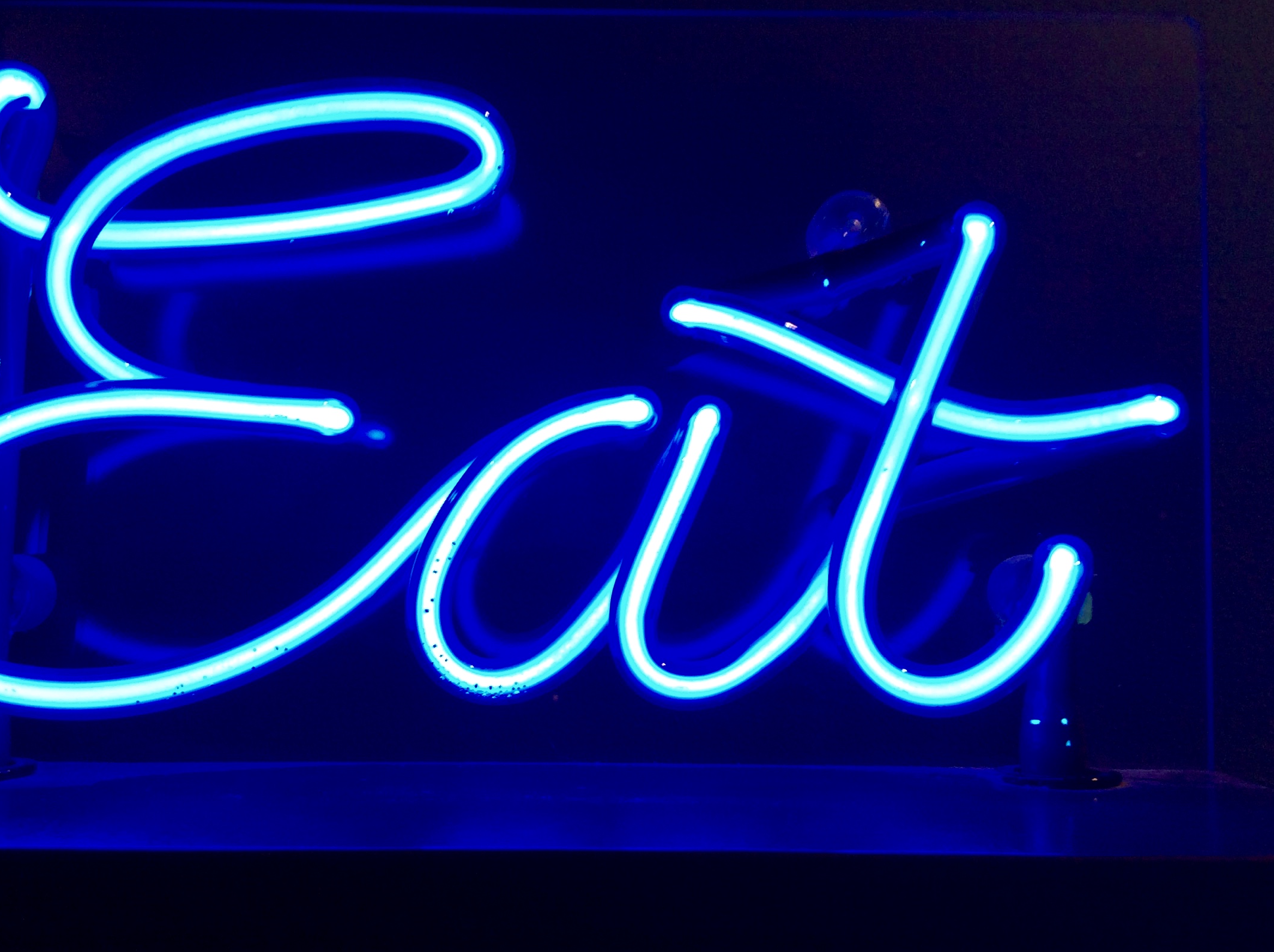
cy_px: 451
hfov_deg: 47.9
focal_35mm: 39
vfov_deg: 36.7
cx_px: 596
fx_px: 1433
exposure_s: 1/24
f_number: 2.4
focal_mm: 3.3
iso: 50
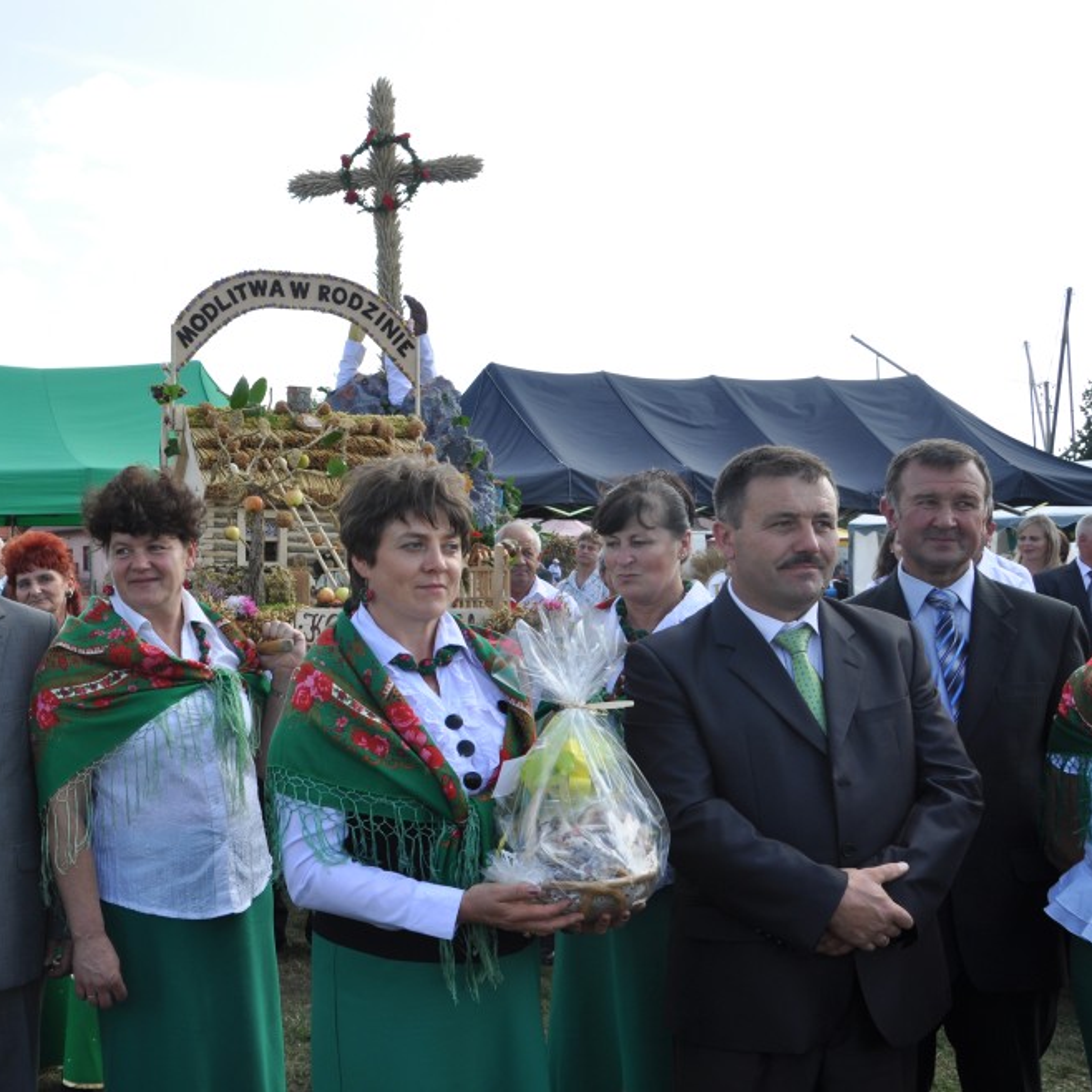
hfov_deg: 40.1
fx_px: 1451
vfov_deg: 41.3
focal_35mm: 41
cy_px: 543
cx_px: 267
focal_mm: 21
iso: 200
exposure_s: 1/250
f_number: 8
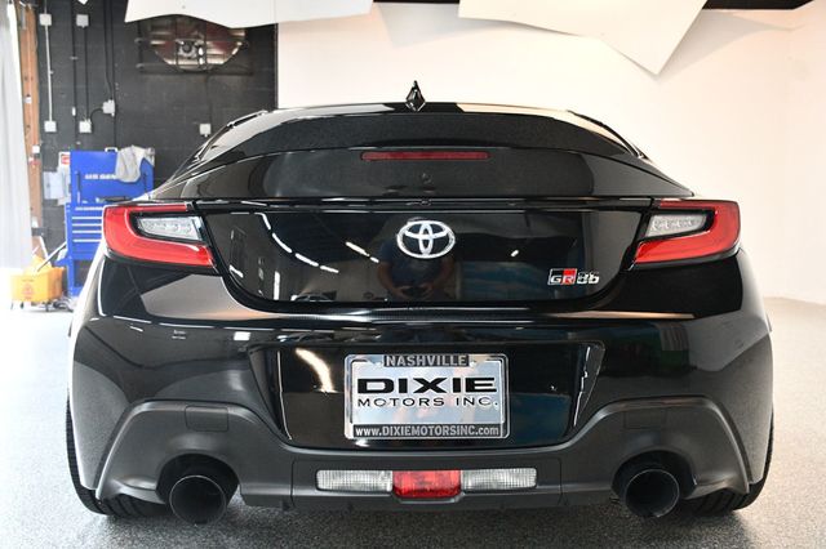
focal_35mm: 36
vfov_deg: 36.8
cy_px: 274
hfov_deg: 53.2
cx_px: 413
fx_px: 826
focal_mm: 24
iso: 3200
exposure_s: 1/100
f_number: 3.8
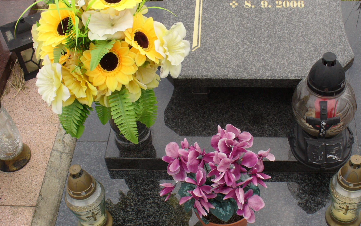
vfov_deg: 22.8
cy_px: 119
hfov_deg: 35.5
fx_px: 561
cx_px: 222
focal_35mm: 57
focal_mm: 6.1
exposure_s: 1/160
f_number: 5.6
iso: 80
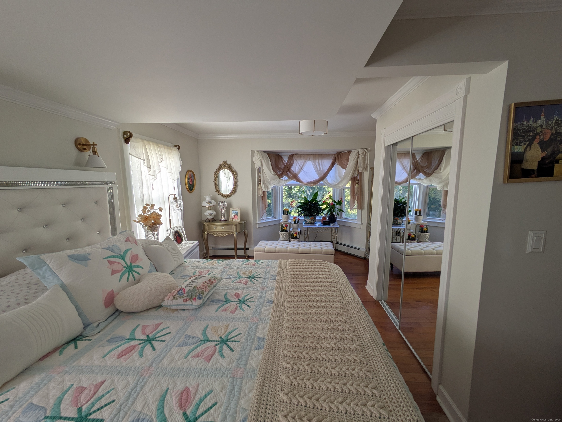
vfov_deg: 85.7
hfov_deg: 102.0
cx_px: 281
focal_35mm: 14
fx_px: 227
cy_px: 211
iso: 50
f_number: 2.2
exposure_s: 1/142
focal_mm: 1.83
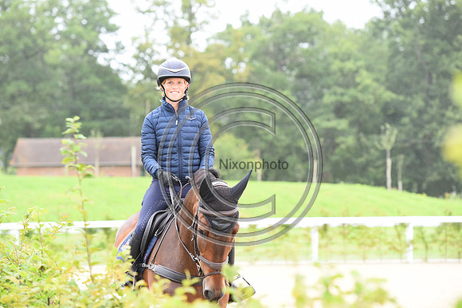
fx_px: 1731
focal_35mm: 135
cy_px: 154
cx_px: 231
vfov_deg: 10.1
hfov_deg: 15.2
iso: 2000
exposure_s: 1/800
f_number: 5
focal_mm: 135
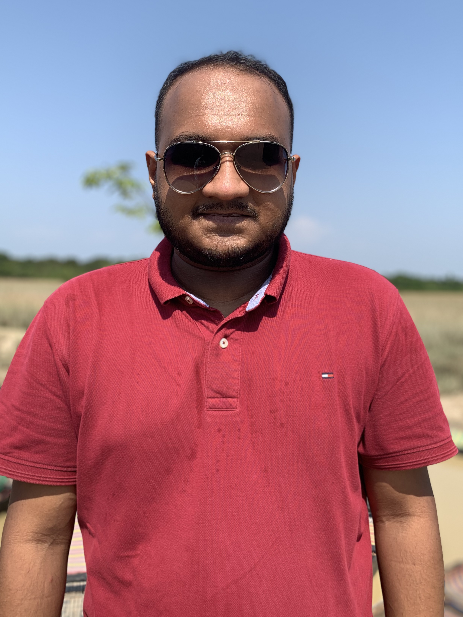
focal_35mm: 32
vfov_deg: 56.8
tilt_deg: +1.1
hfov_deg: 44.2
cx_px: 230
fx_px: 571
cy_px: 292
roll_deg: -2.3
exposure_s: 1/1490
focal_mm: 4.25
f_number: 1.8
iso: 25
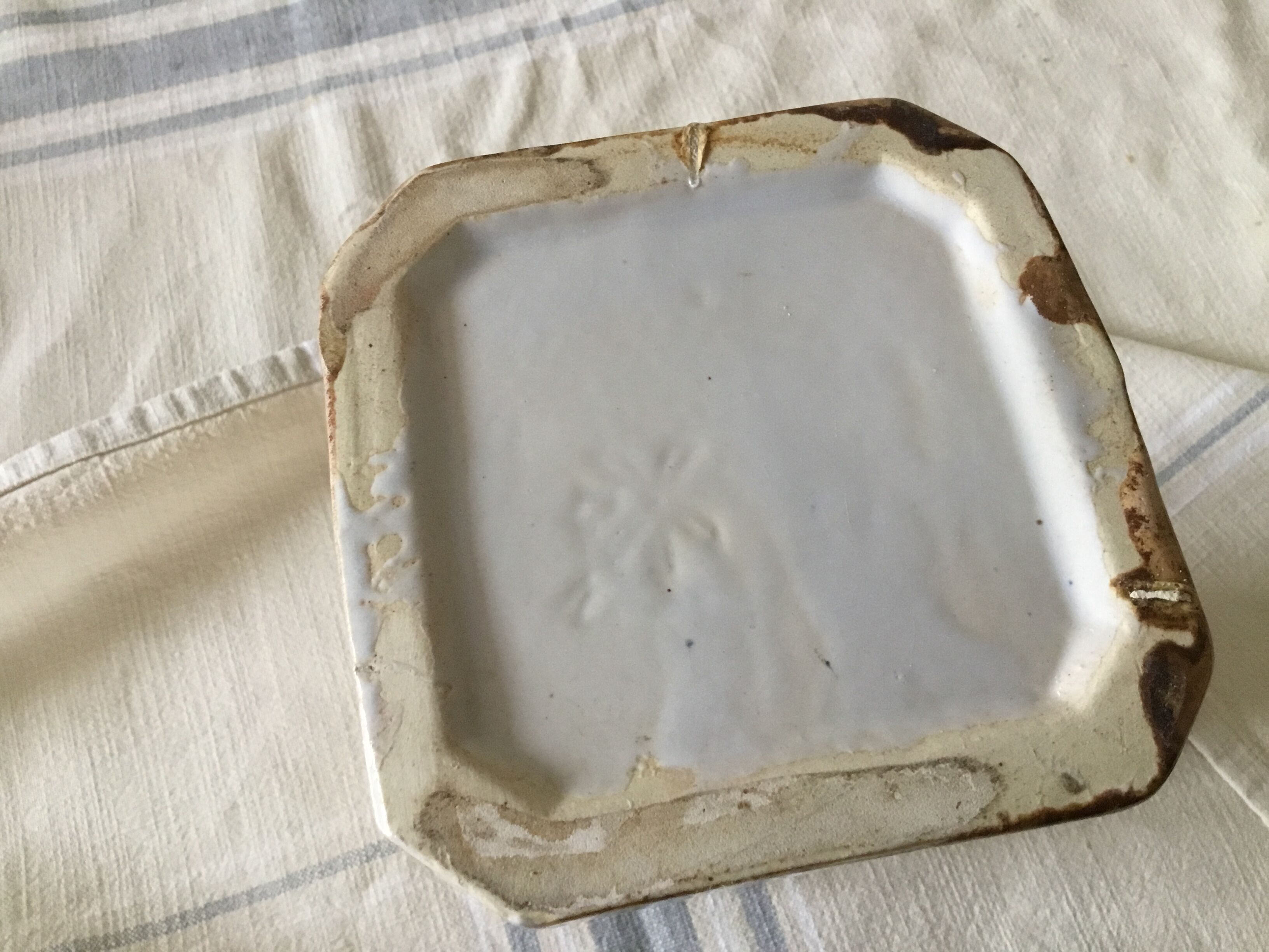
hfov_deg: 58.4
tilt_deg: -67.9
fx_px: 1136
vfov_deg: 45.4
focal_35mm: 31
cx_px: 634
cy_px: 476
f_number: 2.4
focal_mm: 3.3
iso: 160
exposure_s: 1/33
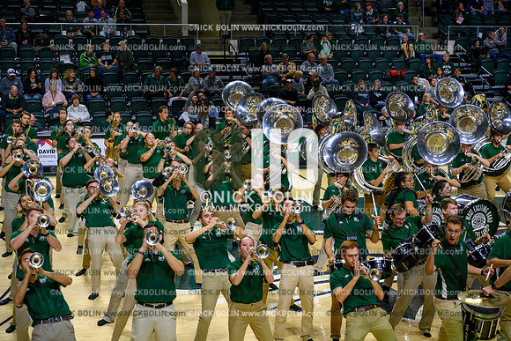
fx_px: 994
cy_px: 170
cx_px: 256
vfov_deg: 19.5
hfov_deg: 28.8
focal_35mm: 70
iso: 3200
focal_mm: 70
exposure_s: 1/800
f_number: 4.5
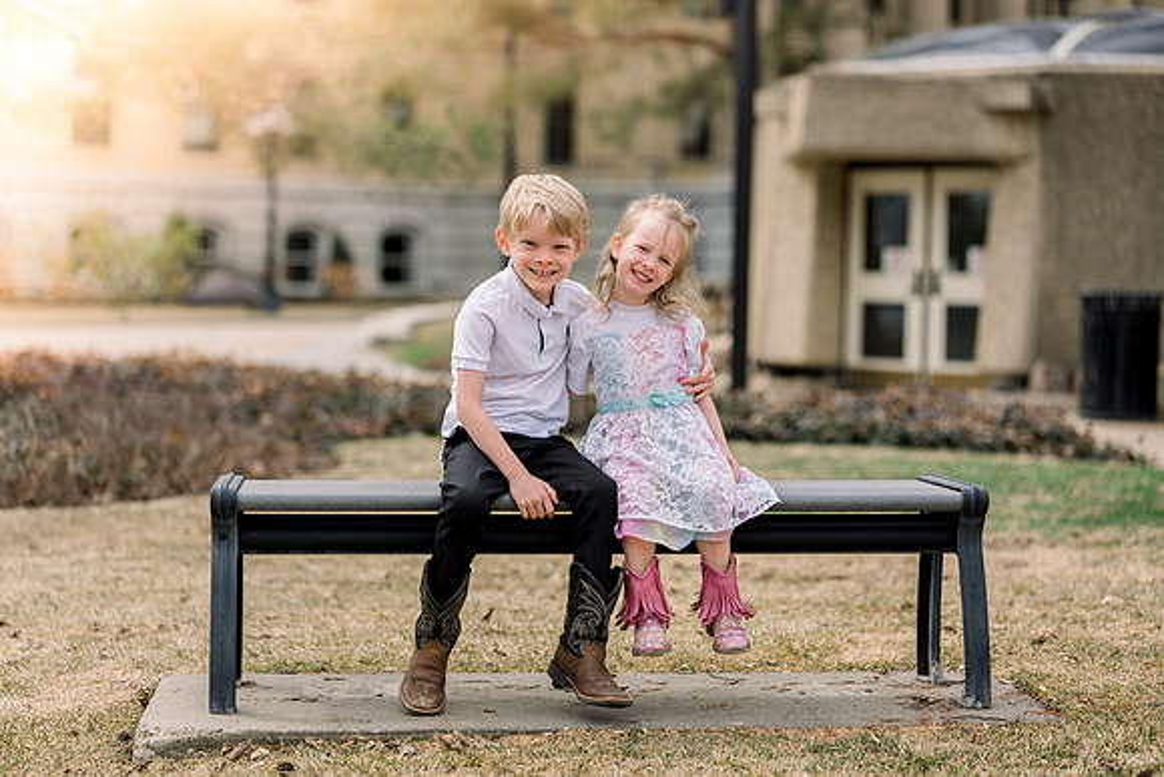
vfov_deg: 18.0
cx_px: 582
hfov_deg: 26.6
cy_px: 388
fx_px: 2458
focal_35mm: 76
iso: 100
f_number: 2
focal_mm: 76
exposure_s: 1/2000
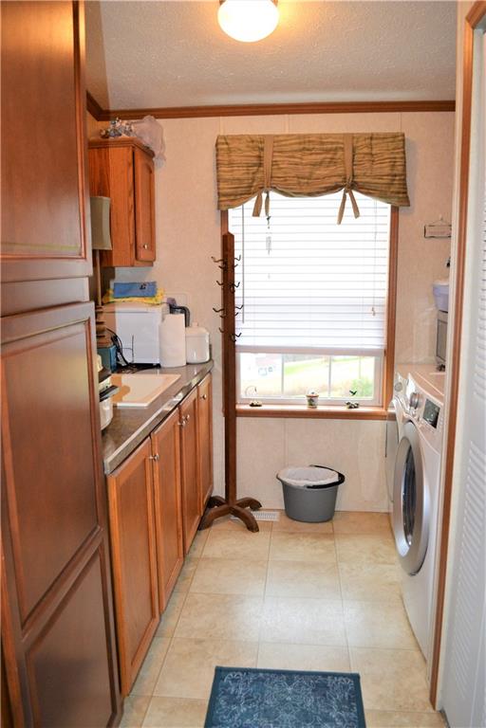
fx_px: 547
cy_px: 364
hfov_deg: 47.9
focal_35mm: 27
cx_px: 243
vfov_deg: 67.4
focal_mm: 18
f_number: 3.5
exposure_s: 1/60
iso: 800
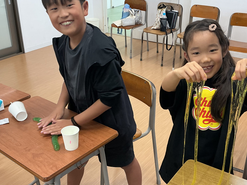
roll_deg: +0.0
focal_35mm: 45
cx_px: 141
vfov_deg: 32.2
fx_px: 321
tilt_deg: -25.5
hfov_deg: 42.0
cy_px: 95
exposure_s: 1/60
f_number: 1.8
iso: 64
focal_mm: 3
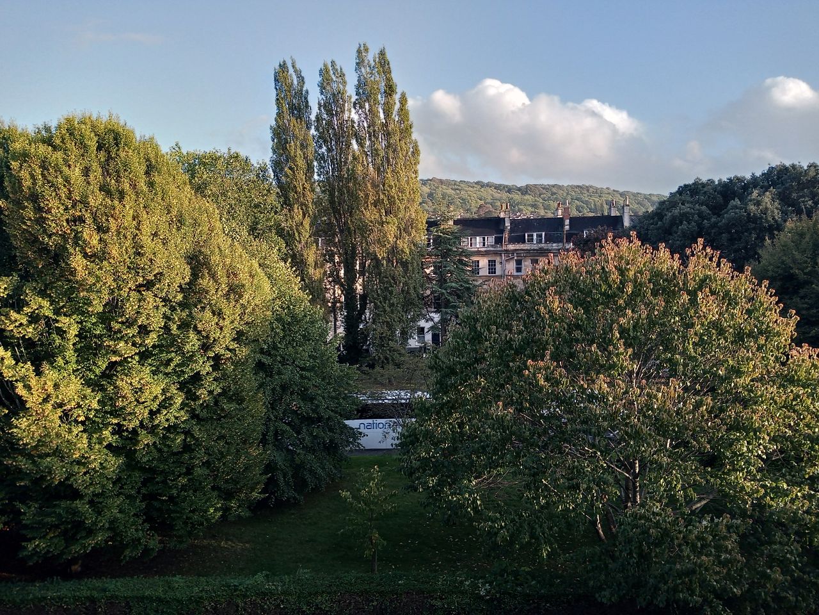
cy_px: 308
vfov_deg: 66.0
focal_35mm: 20
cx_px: 410
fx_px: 473
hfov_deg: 81.7
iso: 112
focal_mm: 3.54
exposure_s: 1/147
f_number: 2
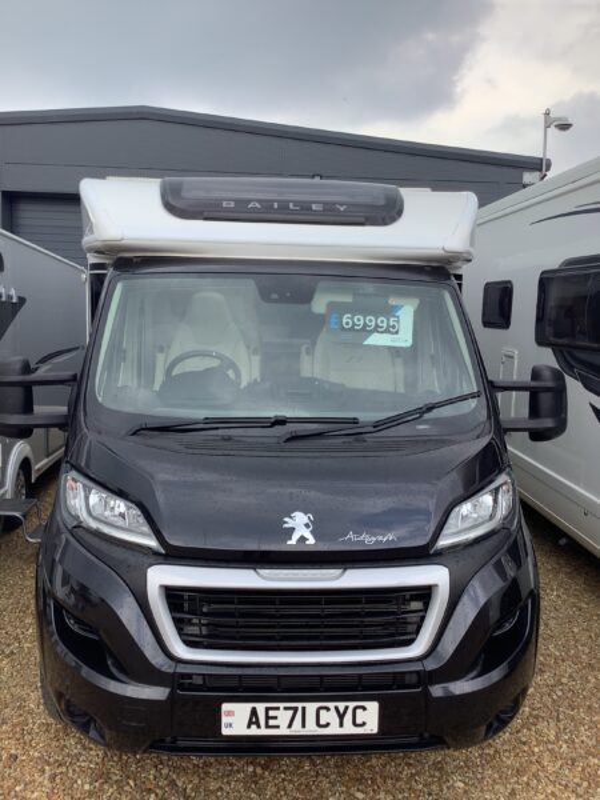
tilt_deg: -5.0
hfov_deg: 45.4
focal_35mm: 31
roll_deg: -1.2
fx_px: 716
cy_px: 400
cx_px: 300
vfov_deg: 58.4
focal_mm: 3.3
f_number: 2.4
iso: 25
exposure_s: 1/357
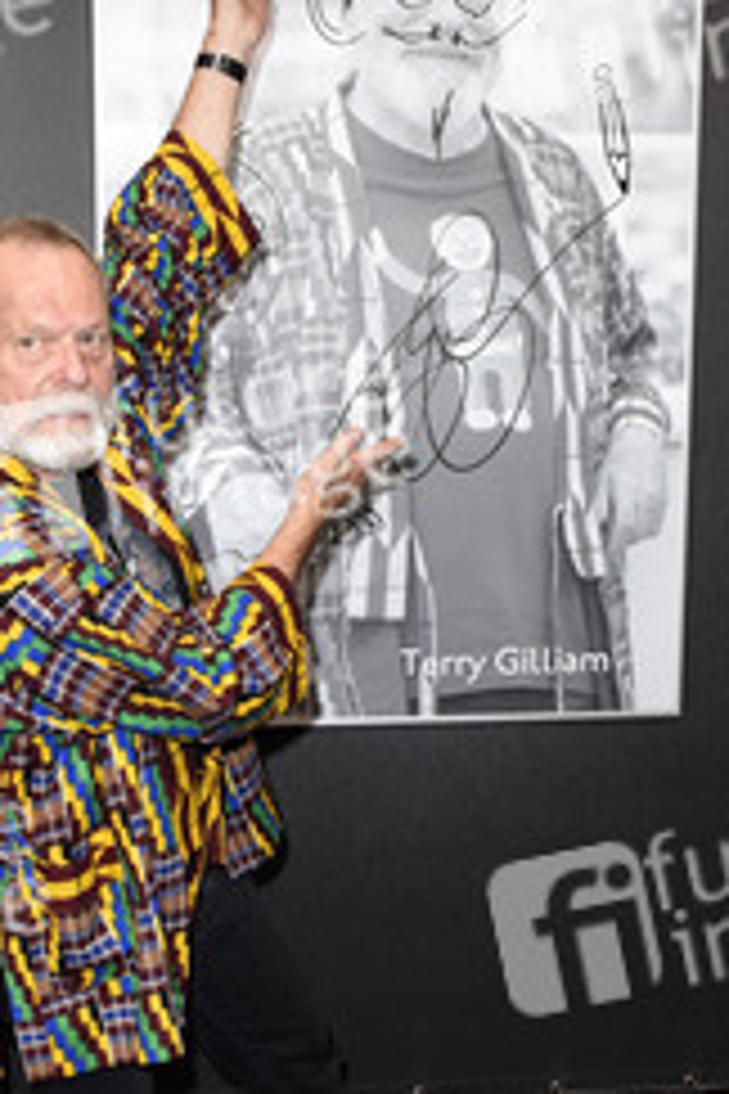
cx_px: 310
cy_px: 684
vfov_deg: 35.0
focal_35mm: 57
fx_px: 1726
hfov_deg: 23.8
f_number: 6.3
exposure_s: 1/160
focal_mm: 23
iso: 1250
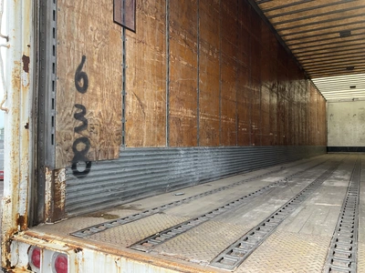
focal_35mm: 29
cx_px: 182
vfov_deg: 48.2
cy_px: 136
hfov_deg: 61.7
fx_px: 306
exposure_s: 1/185
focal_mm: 3
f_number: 1.8
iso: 25
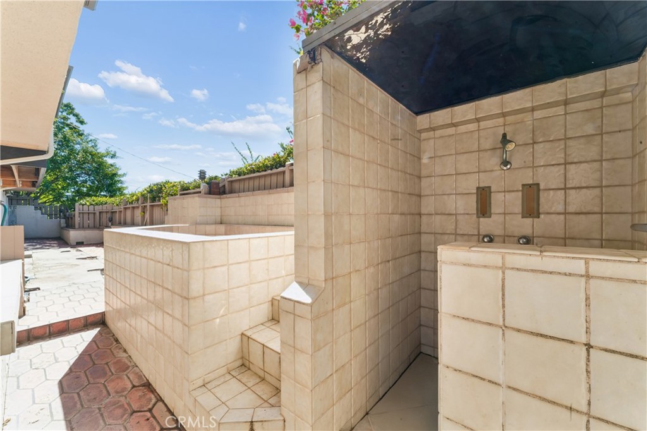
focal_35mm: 14
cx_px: 324
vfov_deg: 81.2
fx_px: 252
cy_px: 216
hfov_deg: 104.3
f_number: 22
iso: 100
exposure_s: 1/3.33
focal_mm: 14
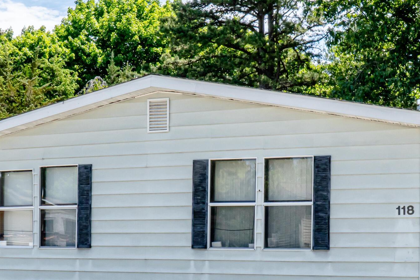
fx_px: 666
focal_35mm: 57
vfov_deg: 23.7
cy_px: 177
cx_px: 214
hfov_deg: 35.0
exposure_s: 1/250
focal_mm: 17
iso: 500
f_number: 18
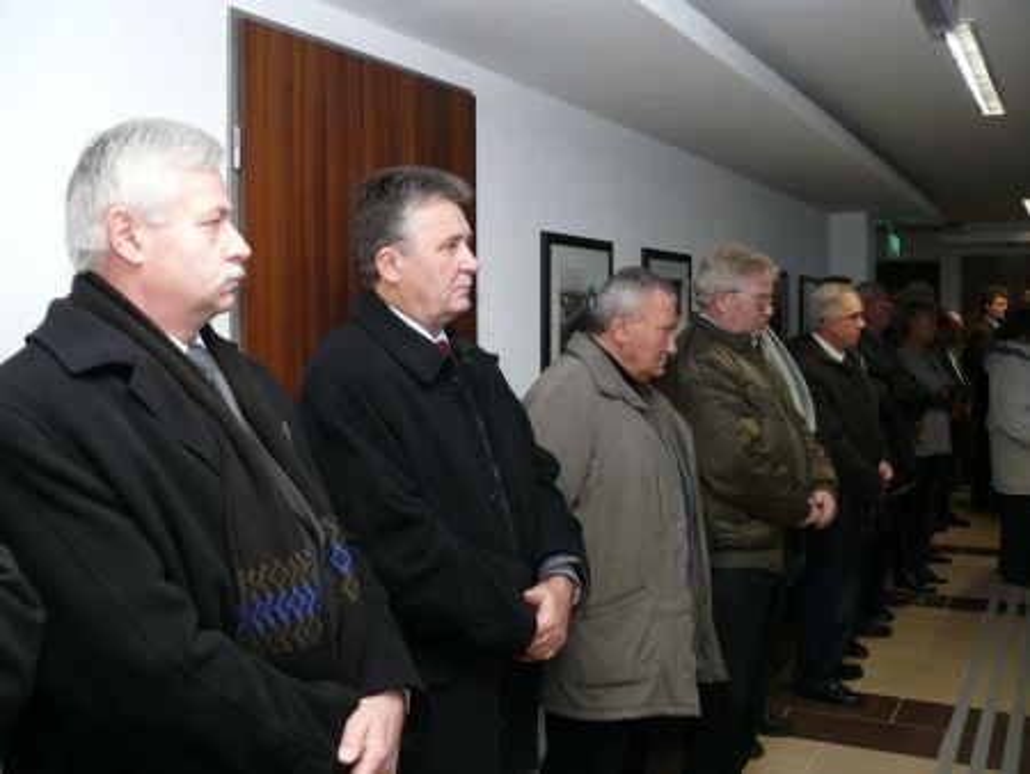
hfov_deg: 52.6
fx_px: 1042
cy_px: 387
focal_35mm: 35
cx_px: 515
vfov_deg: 40.7
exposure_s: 1/30
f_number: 2.8
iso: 100
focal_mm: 7.4
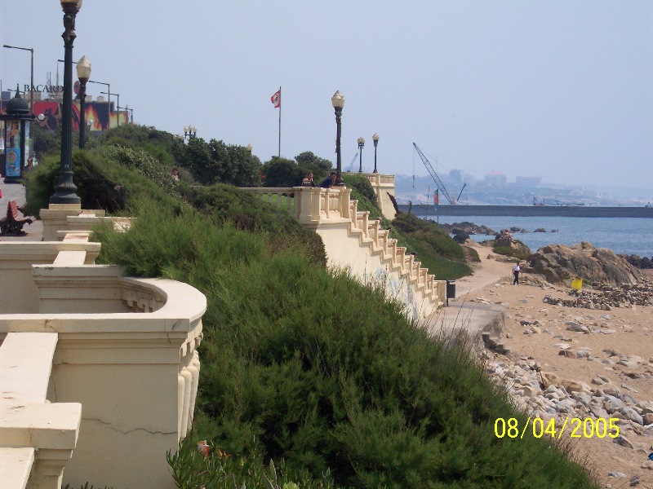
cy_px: 244
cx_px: 326
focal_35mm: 114
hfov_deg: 17.3
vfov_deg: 13.0
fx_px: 2151
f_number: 8
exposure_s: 1/350
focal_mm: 24
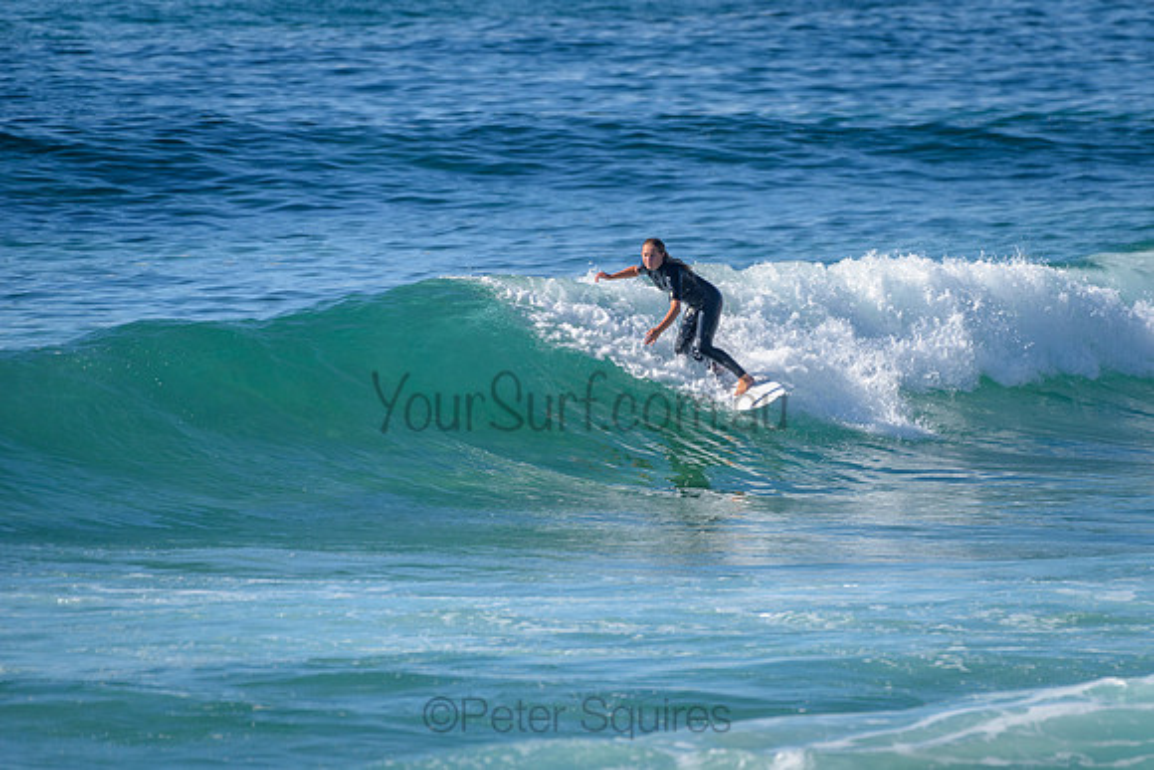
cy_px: 361
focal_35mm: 613
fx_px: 19648
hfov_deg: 3.4
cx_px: 707
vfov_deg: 2.2
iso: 250
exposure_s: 1/2000
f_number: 5.6
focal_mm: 500
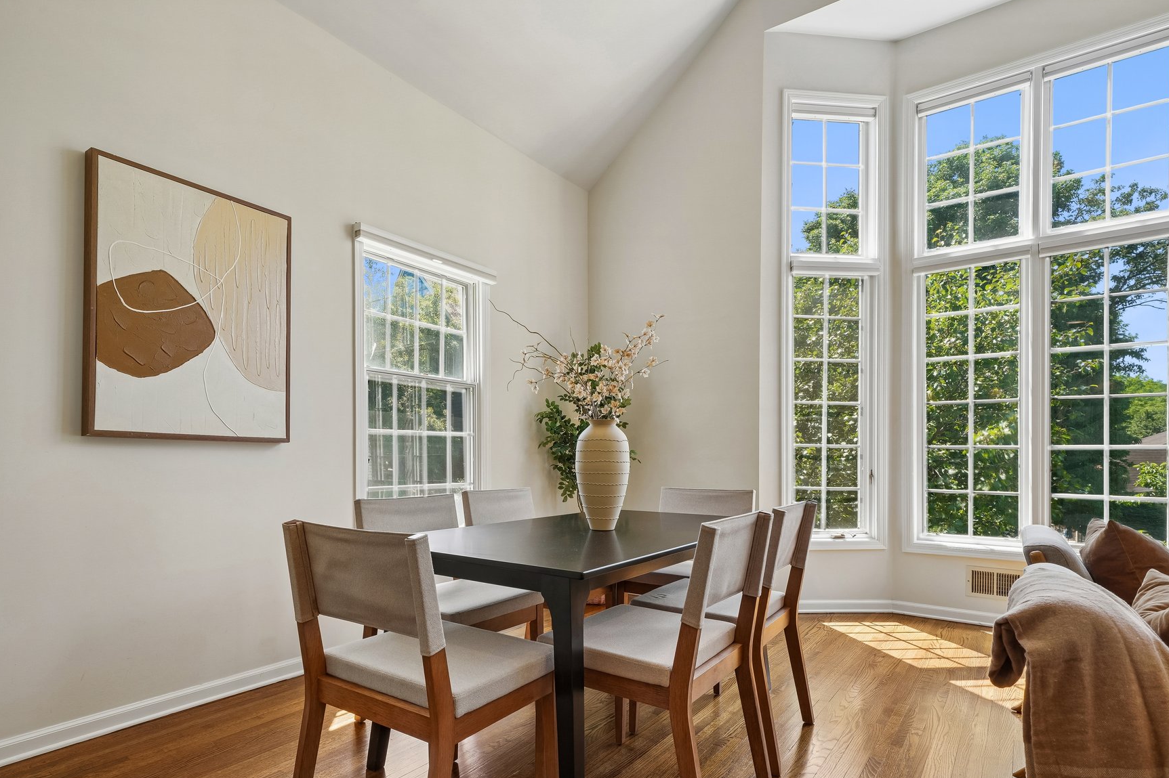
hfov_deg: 86.8
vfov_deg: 64.1
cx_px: 546
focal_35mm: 19
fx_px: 617
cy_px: 457
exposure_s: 1/6
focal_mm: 16
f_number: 11
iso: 100
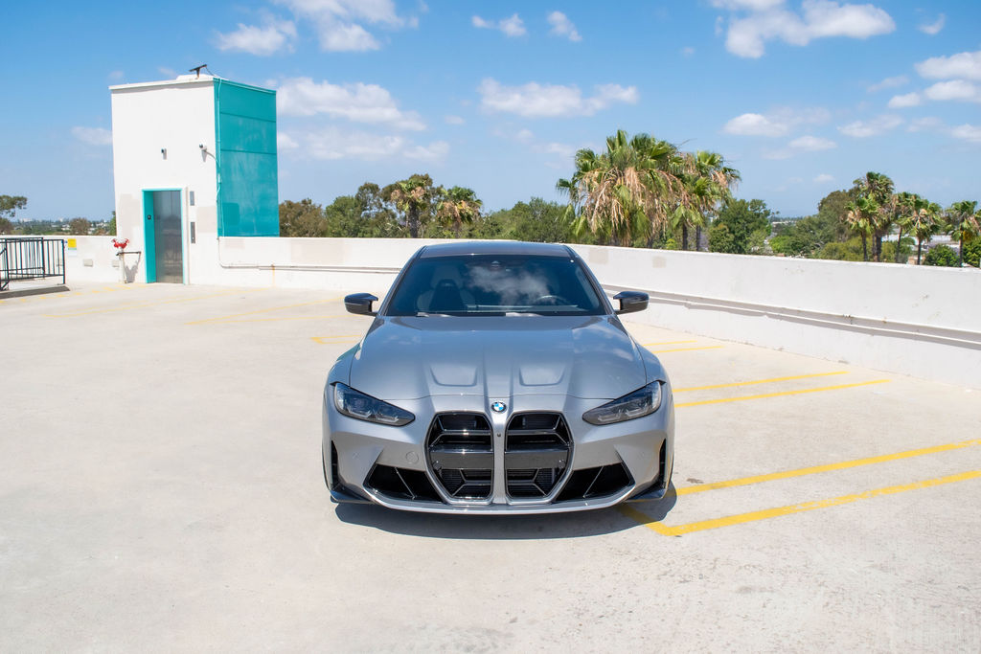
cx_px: 490
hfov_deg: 56.5
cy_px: 327
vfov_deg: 39.4
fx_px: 913
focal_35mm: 33
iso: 400
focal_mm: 22
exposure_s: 1/2000
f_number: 7.1
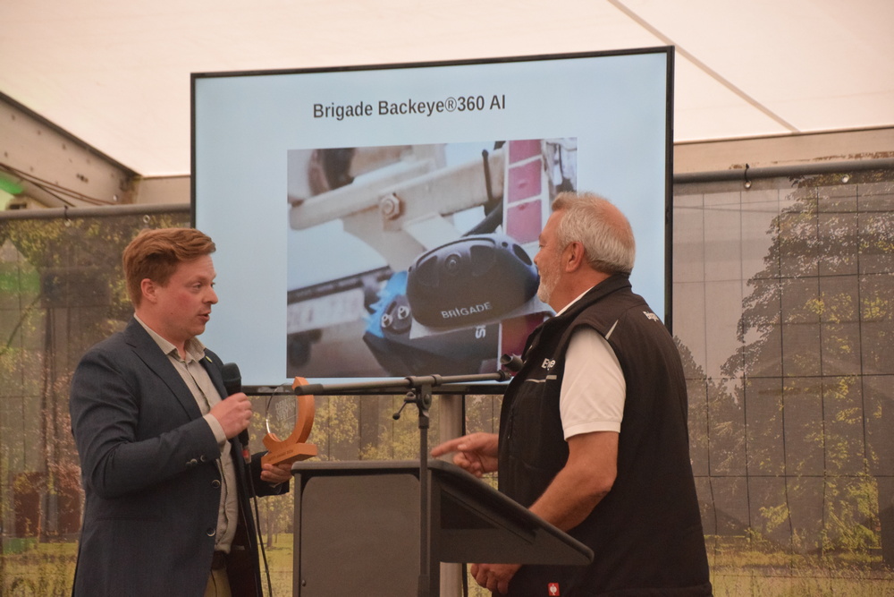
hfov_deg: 12.5
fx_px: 4098
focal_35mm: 165
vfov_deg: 8.3
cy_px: 298
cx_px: 447
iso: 3200
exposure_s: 1/320
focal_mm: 110
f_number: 5.6
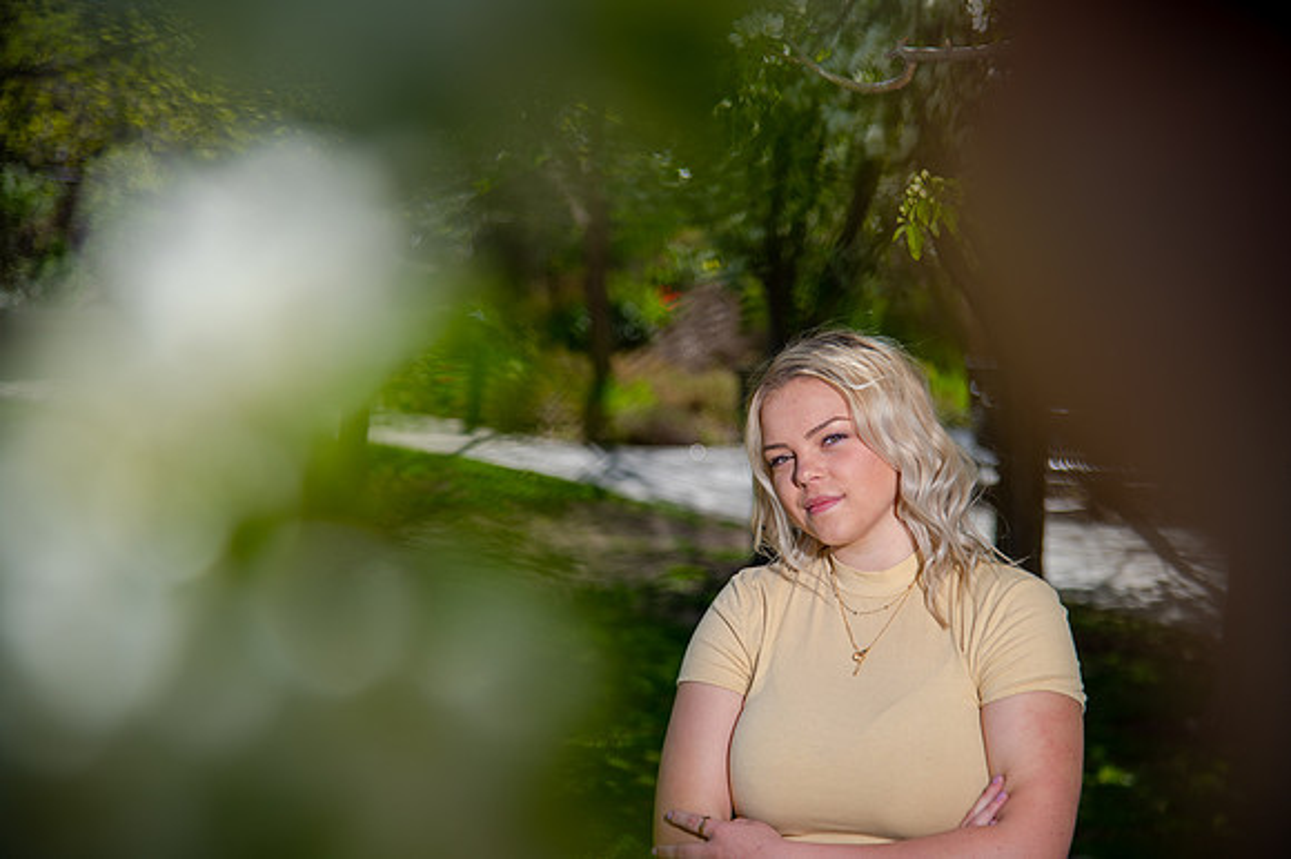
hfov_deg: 23.7
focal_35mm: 86
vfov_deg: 15.9
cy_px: 430
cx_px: 646
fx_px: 3082
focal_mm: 86
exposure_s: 1/500
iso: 125
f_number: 4
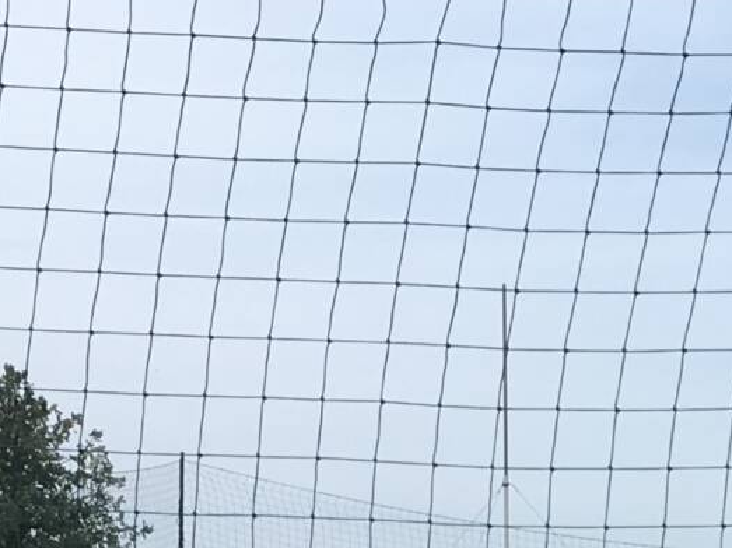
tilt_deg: -12.8
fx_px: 3002
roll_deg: -1.7
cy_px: 1197
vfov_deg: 9.5
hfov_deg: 13.6
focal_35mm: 142
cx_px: 850
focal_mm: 4.15
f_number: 2.2
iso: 25
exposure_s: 1/1672
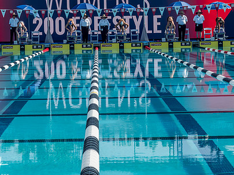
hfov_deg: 15.6
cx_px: 94
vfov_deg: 11.8
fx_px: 852
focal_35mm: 126
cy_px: 70
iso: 250
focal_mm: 44
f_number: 5.6
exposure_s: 1/1600
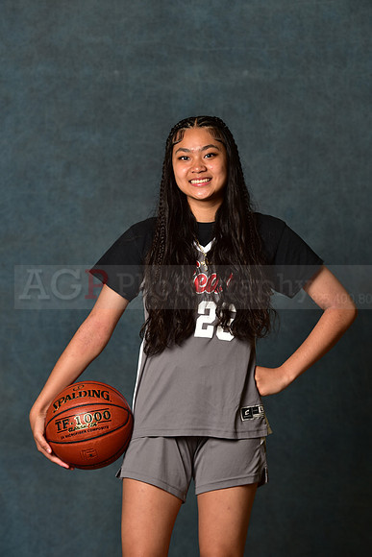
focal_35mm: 125
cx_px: 186
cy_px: 278
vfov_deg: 16.4
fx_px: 1936
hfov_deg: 11.0
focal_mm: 125
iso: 200
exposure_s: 1/160
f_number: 4.5
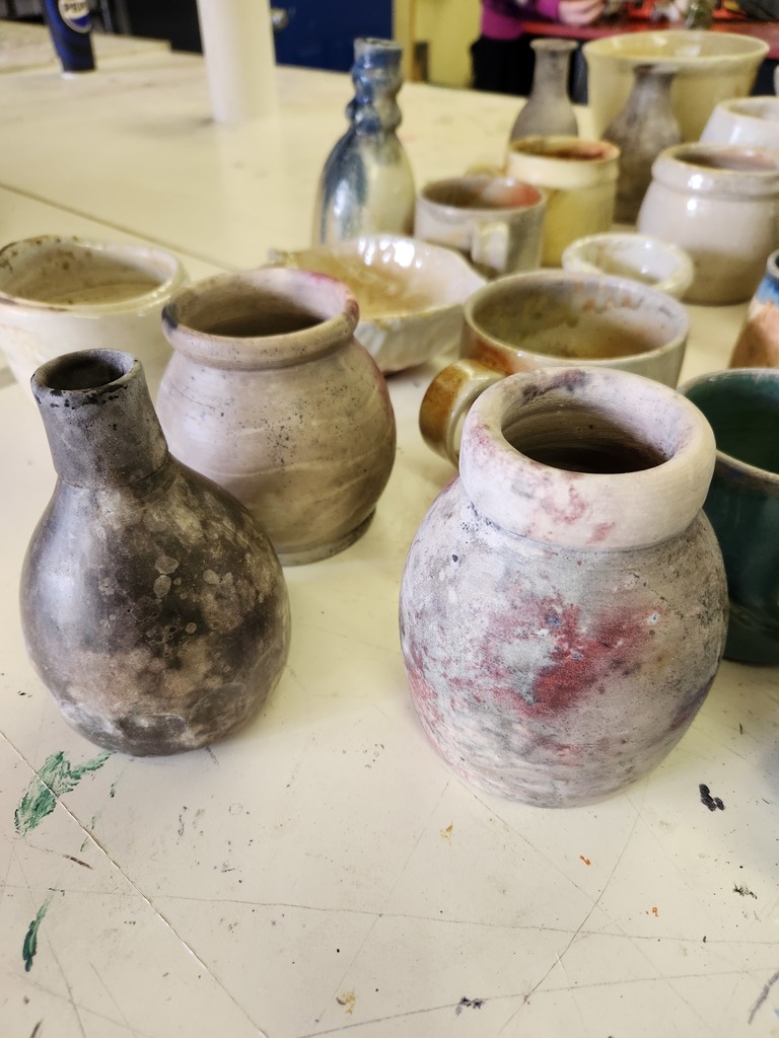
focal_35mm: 23
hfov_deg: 58.9
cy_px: 519
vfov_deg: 73.9
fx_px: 690
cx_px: 390
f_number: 1.8
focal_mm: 5.4
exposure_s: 1/120
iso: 200
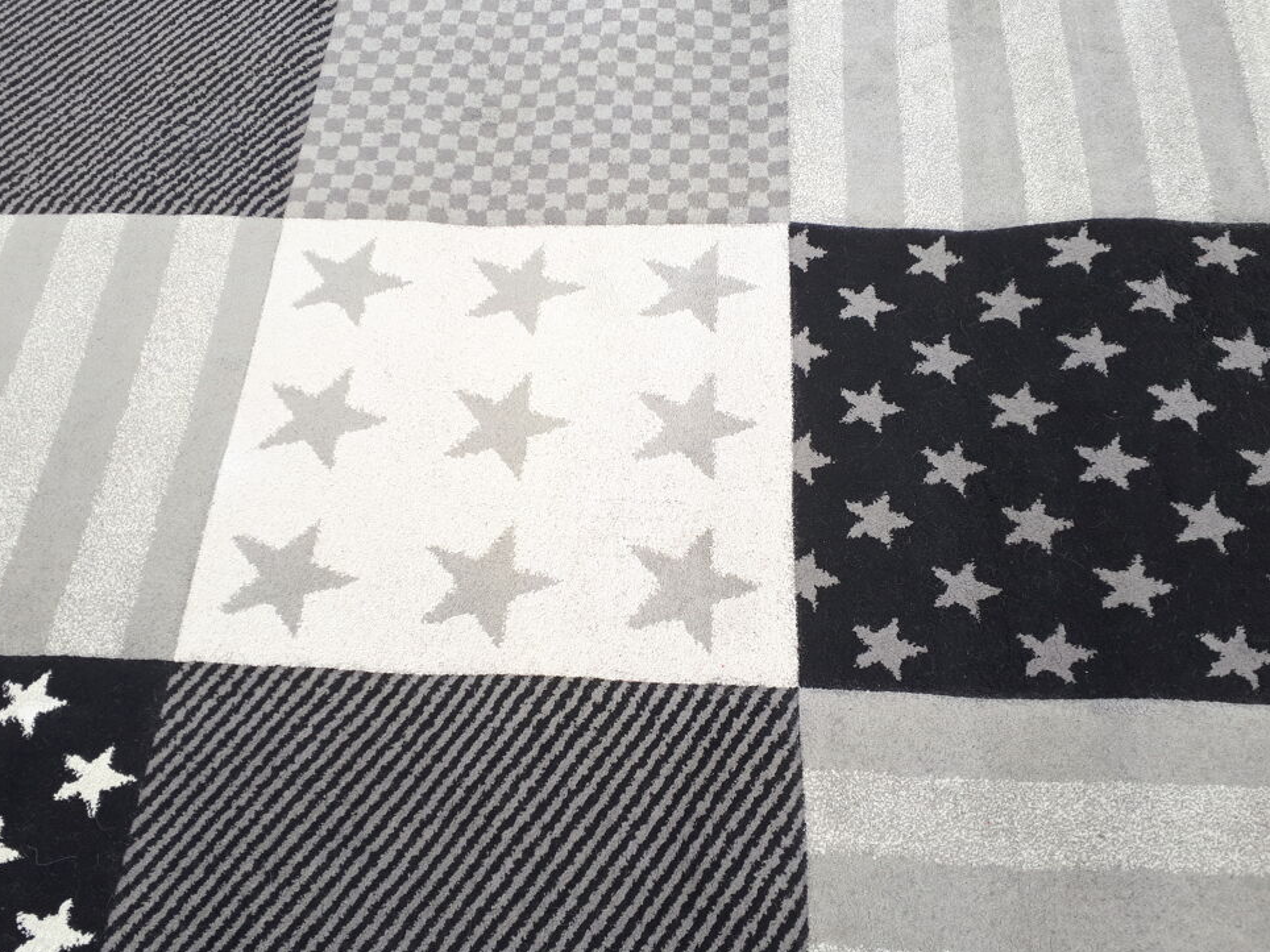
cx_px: 624
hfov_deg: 63.4
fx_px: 1027
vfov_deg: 49.7
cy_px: 473
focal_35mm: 28
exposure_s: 1/218
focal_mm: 3.6
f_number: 1.9
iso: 40
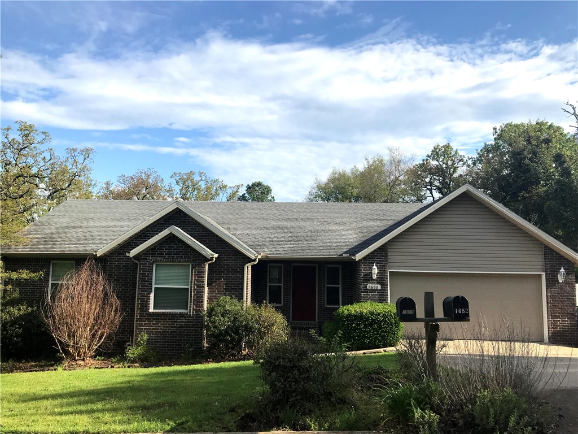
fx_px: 468
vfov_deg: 49.7
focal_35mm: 28
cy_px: 217
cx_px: 289
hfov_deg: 63.4
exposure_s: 1/2457
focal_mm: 3.99
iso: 20
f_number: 1.8
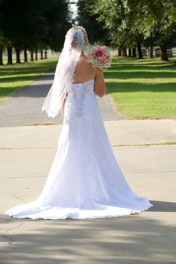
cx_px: 88
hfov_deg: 10.5
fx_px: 955
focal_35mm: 130
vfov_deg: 15.8
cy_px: 132
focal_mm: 130
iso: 250
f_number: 7.1
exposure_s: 1/250
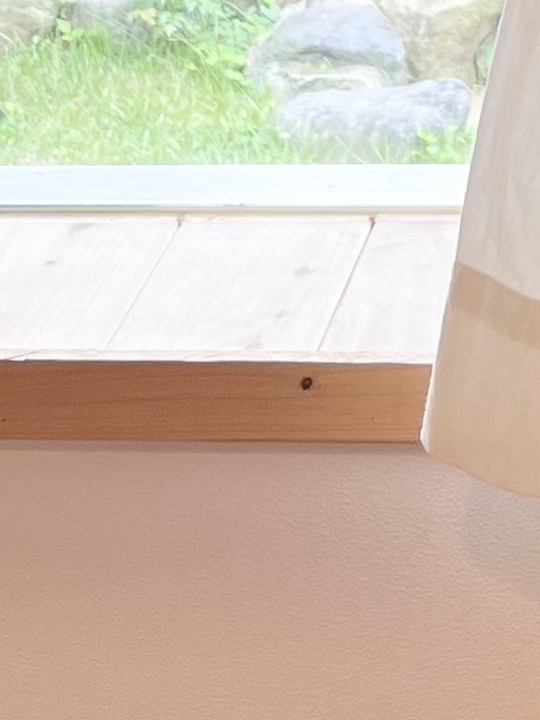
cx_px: 587
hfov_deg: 9.6
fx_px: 3181
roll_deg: +3.5
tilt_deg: -4.7
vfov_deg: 11.8
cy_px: -611
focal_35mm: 153
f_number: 1.6
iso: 50
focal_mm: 5.1
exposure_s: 1/120
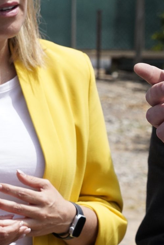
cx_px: 169
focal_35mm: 207
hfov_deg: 6.6
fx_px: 1414
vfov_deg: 9.9
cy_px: 132
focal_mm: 60
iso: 800
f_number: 8
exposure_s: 1/2000
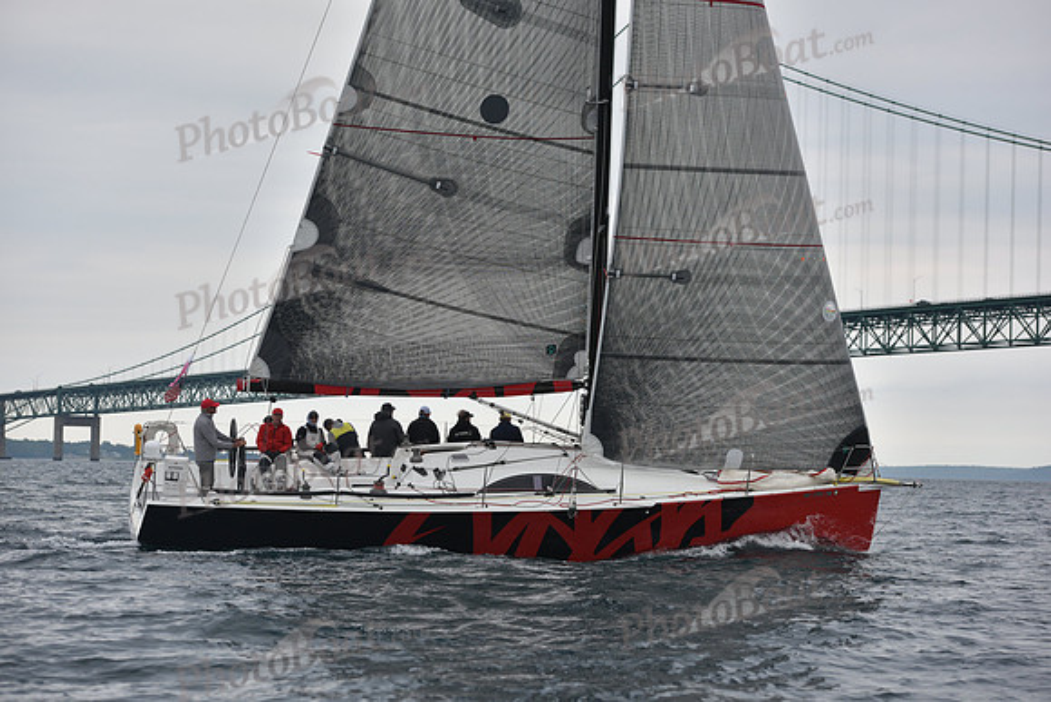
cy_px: 351
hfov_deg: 20.8
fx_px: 2862
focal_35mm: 98
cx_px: 526
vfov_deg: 14.0
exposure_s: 1/800
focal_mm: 98
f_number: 4.5
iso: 400
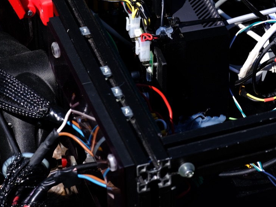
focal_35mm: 188
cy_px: 38
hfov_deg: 10.4
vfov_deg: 7.9
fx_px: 1499
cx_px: 270
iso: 125
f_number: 5.6
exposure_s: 1/500
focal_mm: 59.6
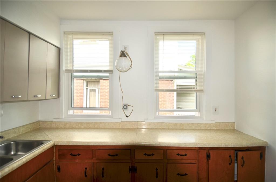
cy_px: 91
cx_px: 138
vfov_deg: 67.1
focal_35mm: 18
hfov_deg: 90.2
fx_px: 138
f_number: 4
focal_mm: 12
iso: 200
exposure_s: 1/160
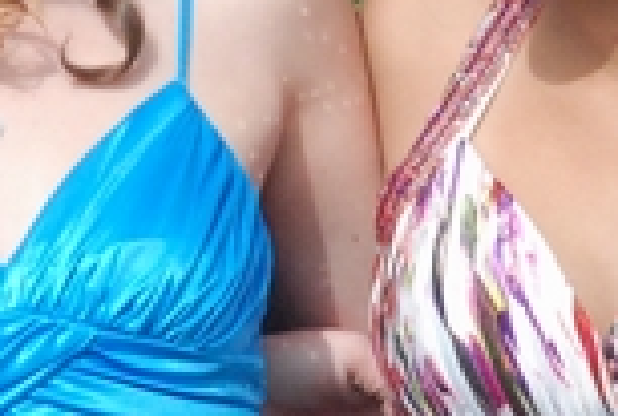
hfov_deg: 2.8
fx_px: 12620
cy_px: -170
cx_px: 182
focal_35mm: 733
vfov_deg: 1.9
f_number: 9
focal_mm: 100
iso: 1600
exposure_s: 1/1250
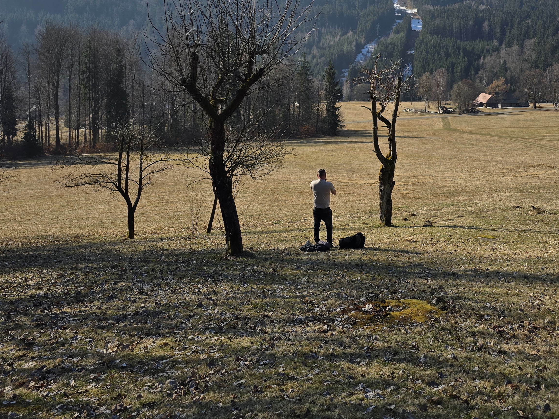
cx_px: 375
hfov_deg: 46.0
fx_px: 646
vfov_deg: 34.8
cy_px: 81
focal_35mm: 40
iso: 12
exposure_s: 1/957
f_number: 1.7
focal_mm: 6.3
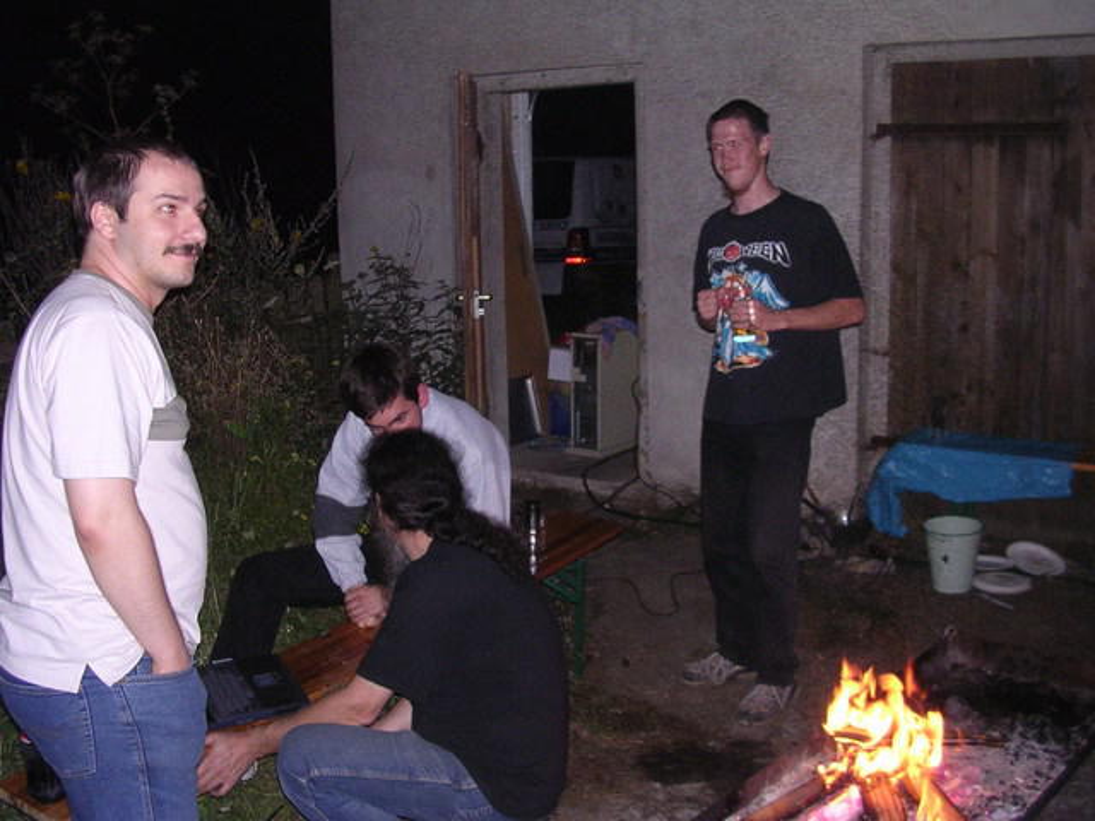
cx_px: 548
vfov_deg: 37.7
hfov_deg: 49.0
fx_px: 1202
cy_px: 410
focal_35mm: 38
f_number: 2.8
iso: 384
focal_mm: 5.8
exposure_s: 1/60.1
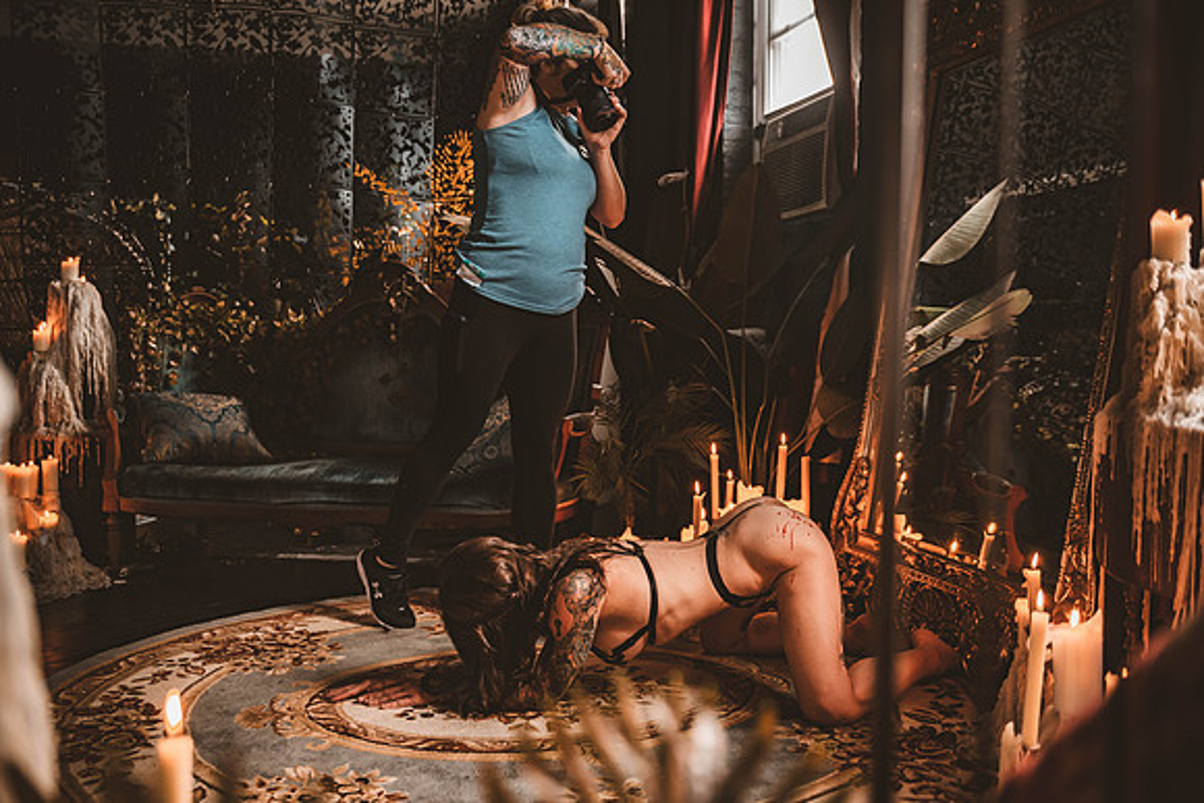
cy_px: 402
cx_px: 602
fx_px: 1171
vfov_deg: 37.9
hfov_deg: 54.4
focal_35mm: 35
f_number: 2.8
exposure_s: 1/125
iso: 800
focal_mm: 35
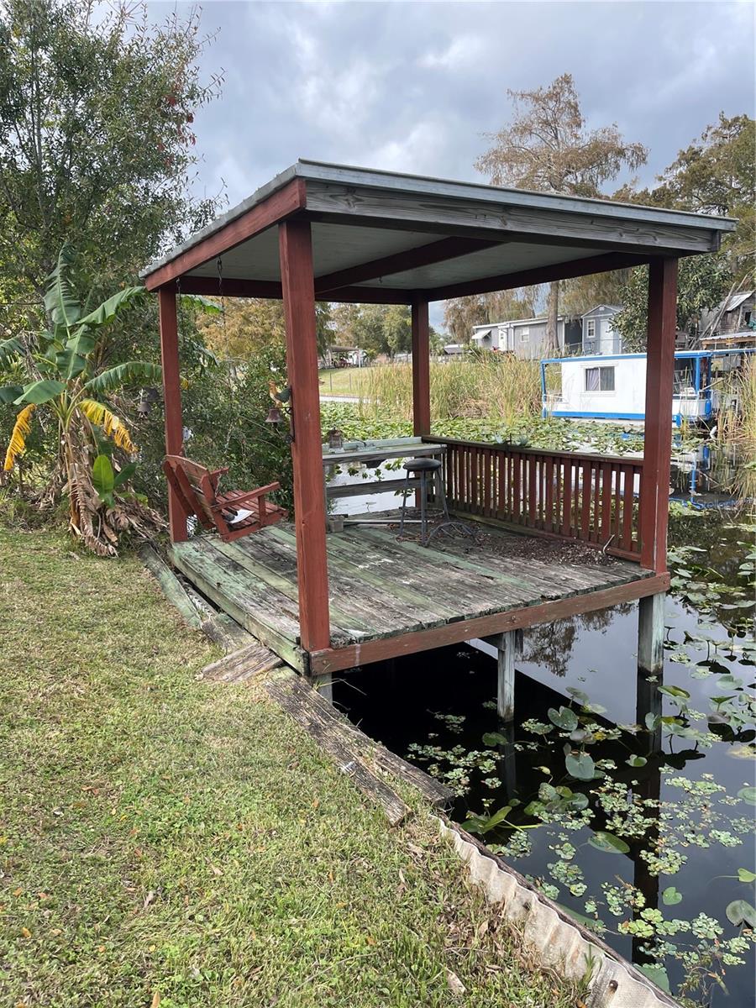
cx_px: 378
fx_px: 728
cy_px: 504
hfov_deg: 54.9
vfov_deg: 69.4
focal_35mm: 25
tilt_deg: -10.5
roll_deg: +0.1
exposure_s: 1/923
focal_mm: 5.1
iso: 32
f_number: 1.6
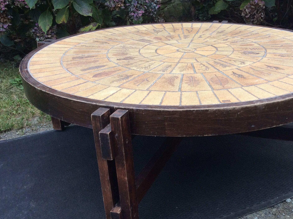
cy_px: 130
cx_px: 189
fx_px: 372
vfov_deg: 32.7
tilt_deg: -27.3
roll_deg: +1.8
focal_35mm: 44
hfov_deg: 42.6
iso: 40
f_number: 2.4
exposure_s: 1/100
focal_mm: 3.3
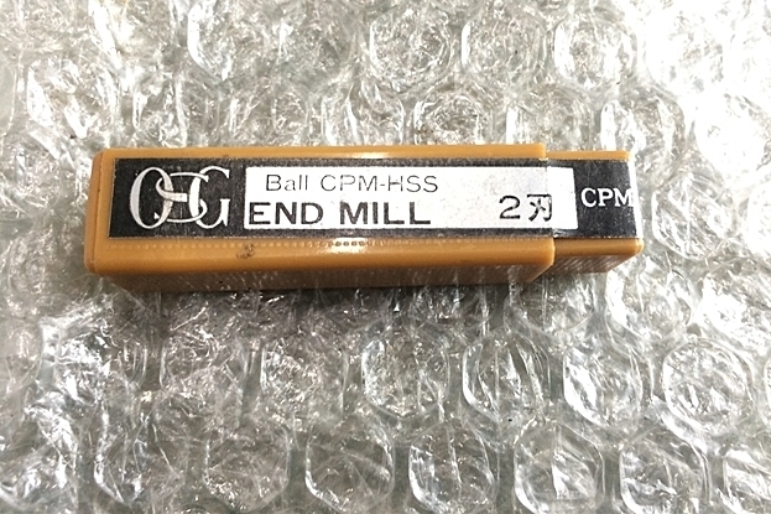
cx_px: 391
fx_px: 664
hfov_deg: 60.3
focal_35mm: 31
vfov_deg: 42.2
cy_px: 218
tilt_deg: -81.4
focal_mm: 4.15
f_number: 2.2
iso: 160
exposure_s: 1/30
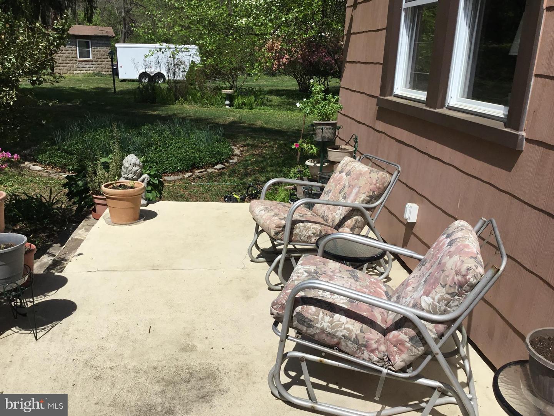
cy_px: 208
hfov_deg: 58.4
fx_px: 496
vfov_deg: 45.4
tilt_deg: -19.2
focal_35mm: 31
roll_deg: -2.0
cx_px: 277
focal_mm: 3.3
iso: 25
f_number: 2.4
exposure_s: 1/2262
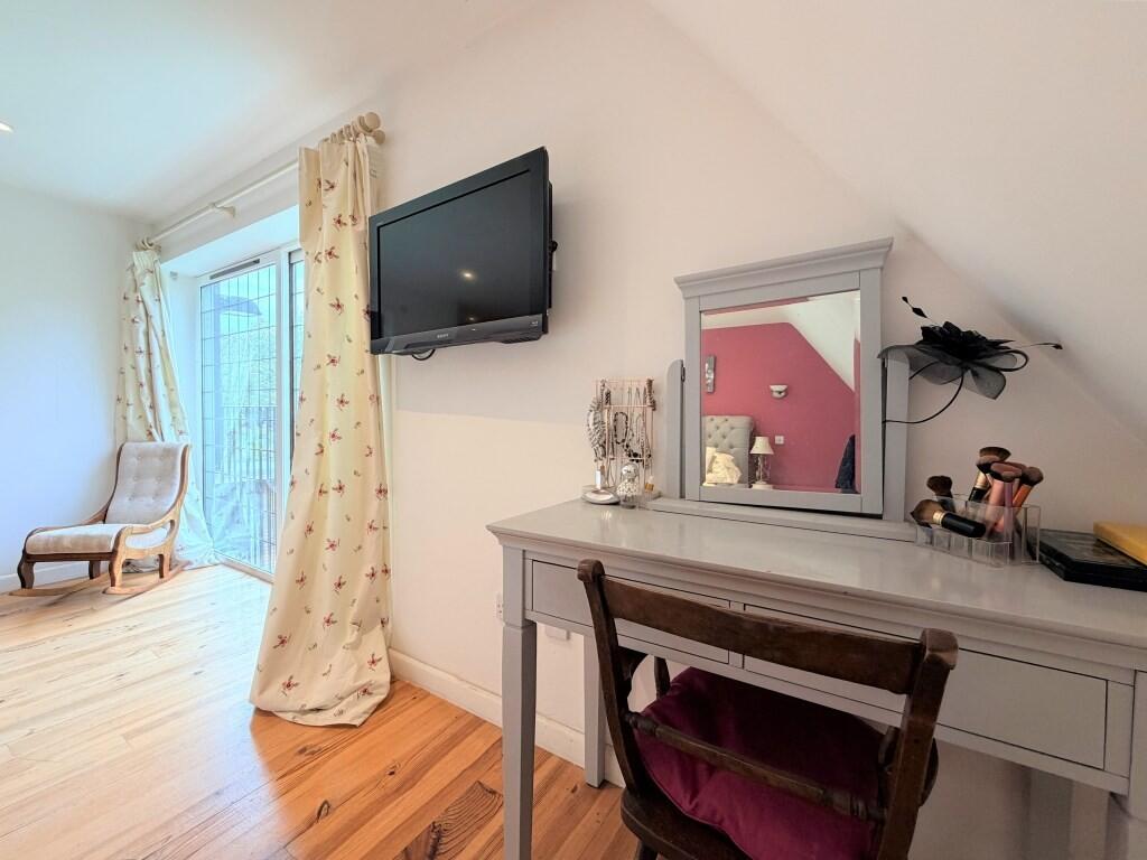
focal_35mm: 14
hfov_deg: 102.1
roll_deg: +0.4
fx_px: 464
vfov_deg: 85.7
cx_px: 574
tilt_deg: -1.9
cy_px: 430
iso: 200
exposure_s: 1/100
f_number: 2.2
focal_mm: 2.22
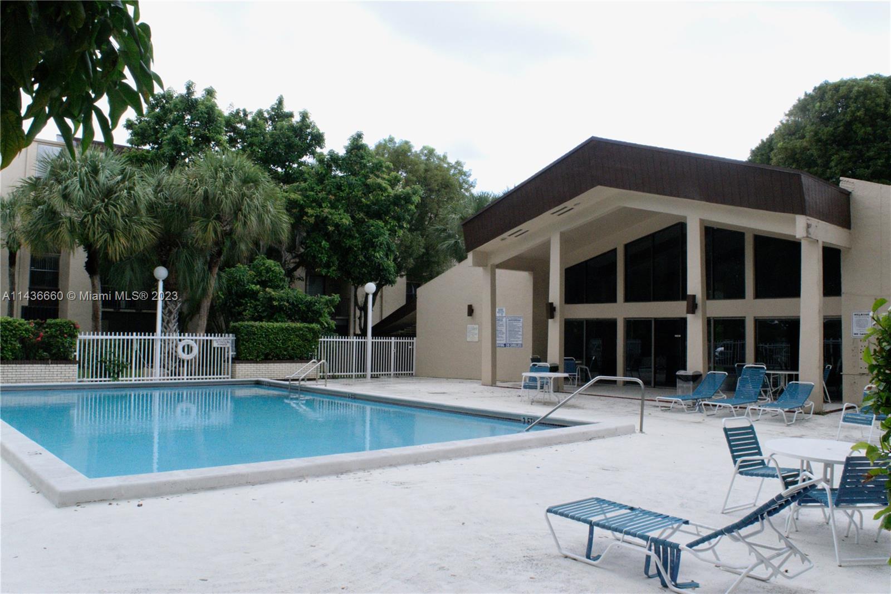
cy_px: 297
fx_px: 668
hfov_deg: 67.4
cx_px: 446
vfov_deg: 47.9
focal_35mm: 27
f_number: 22
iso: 3200
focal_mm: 18
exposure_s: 1/200
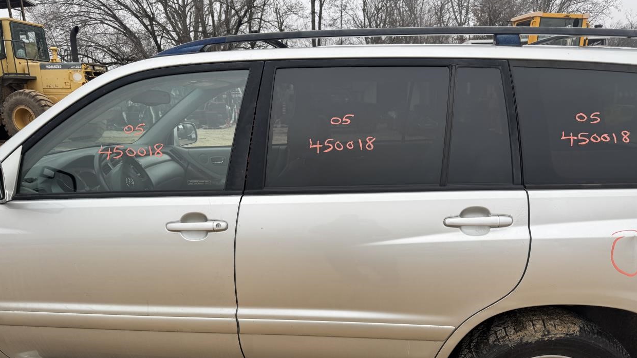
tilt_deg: -16.0
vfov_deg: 42.4
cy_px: 234
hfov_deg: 69.9
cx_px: 310
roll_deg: +2.6
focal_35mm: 27
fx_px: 456
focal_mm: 6.76
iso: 80
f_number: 1.78
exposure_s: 1/888
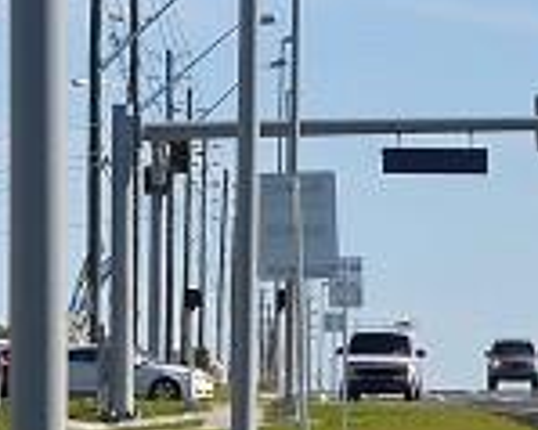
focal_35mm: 532
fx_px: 8465
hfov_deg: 3.6
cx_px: 885
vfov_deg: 2.9
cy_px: 293
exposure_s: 1/320
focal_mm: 70
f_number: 9
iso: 200
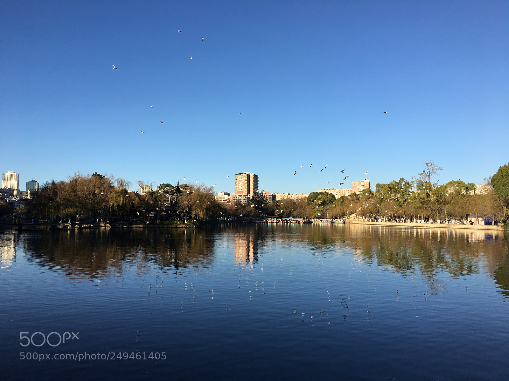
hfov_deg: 61.7
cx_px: 254
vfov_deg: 48.2
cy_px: 190
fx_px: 426
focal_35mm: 29
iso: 25
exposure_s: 1/1202
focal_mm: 4.15
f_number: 2.2
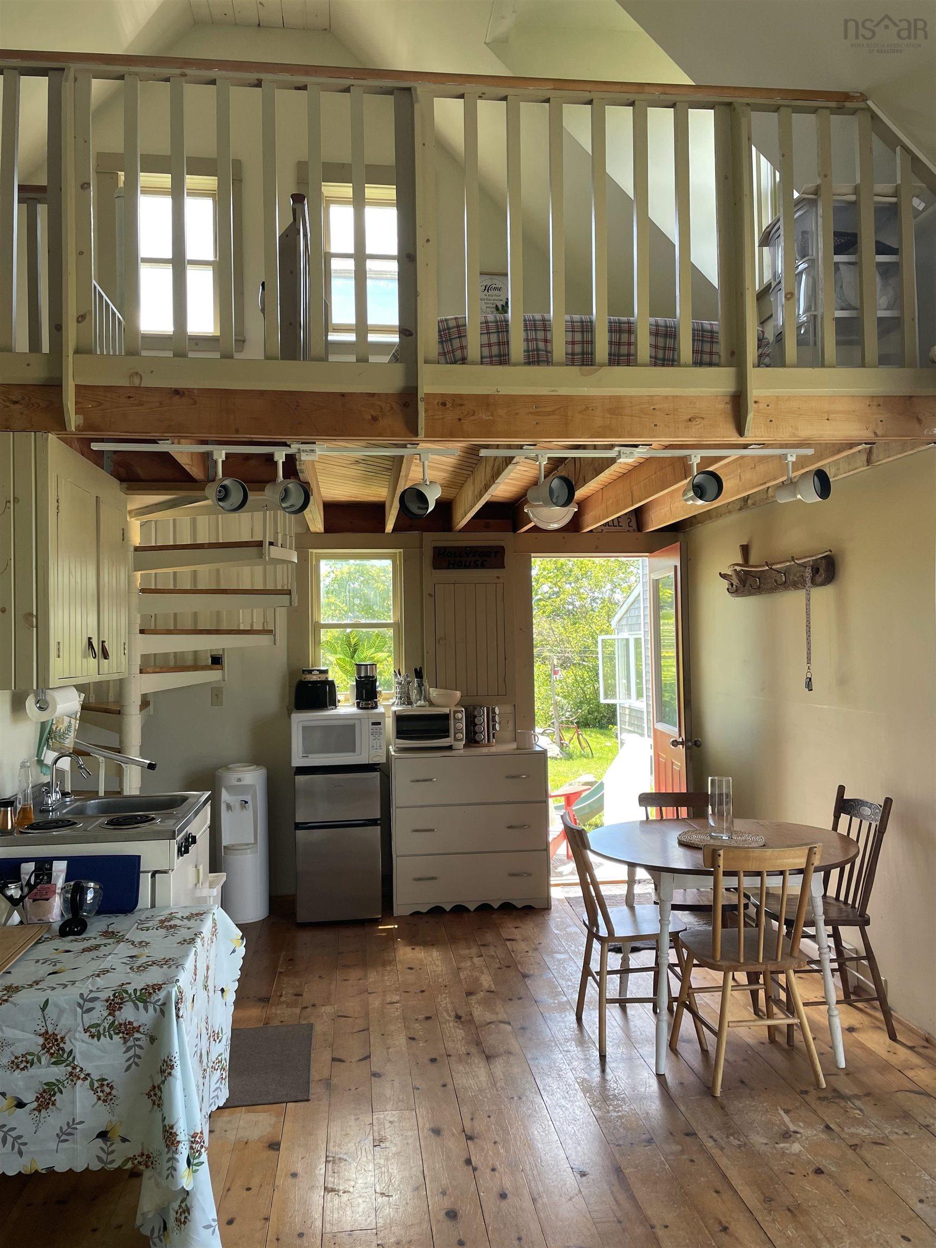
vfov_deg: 67.3
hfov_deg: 53.1
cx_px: 468
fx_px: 937
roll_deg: +1.1
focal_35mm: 26
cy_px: 624
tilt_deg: +1.4
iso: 32
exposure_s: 1/161
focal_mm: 4.2
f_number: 1.6
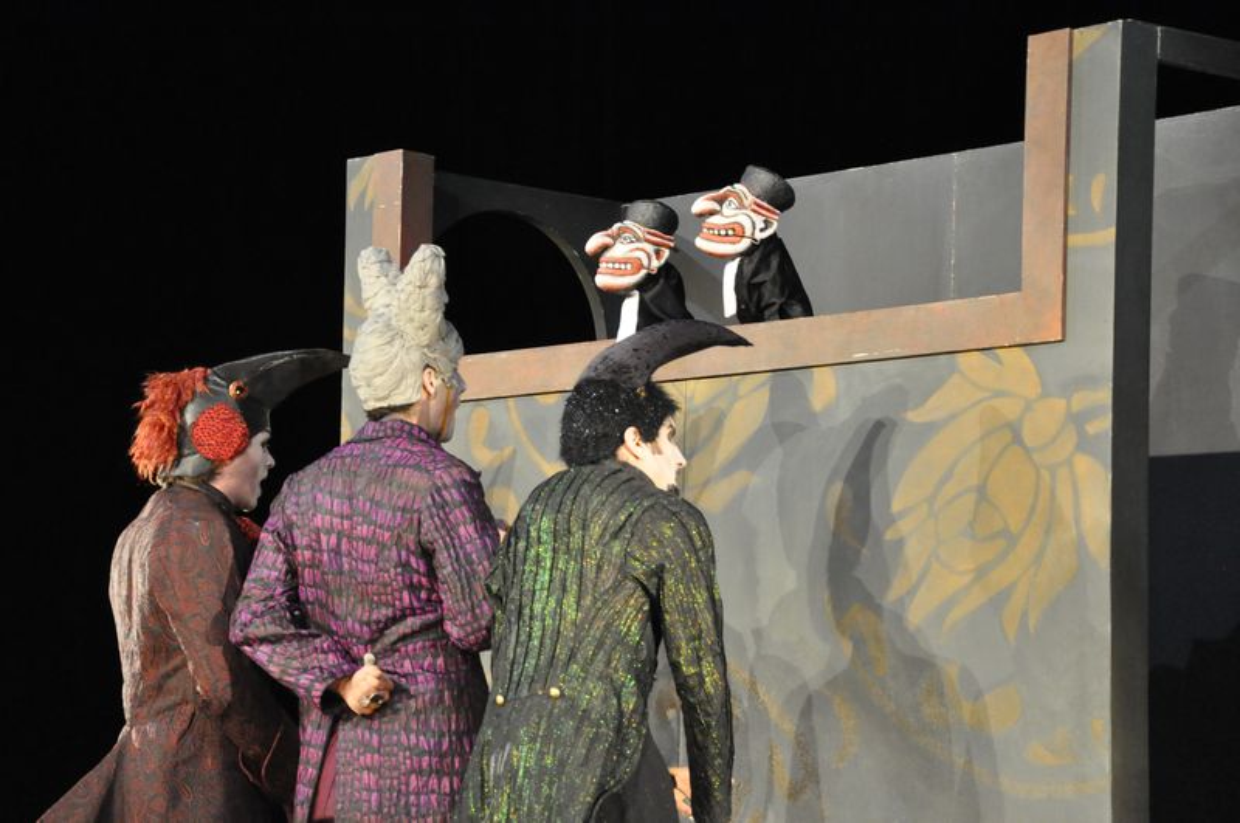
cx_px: 620
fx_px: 4127
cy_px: 412
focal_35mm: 120
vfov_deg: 11.4
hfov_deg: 17.1
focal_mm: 80
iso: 3200
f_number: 5.3
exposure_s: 1/90
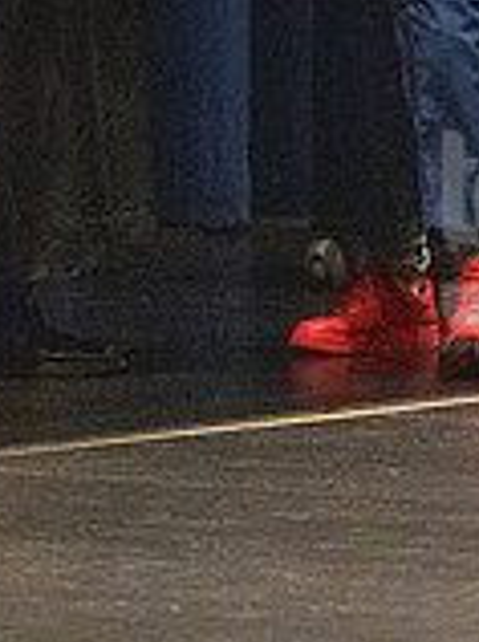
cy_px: -199
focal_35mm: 513
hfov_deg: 2.9
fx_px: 9491
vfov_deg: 3.9
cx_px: 91
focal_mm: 125
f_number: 3.2
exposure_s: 1/400
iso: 10000
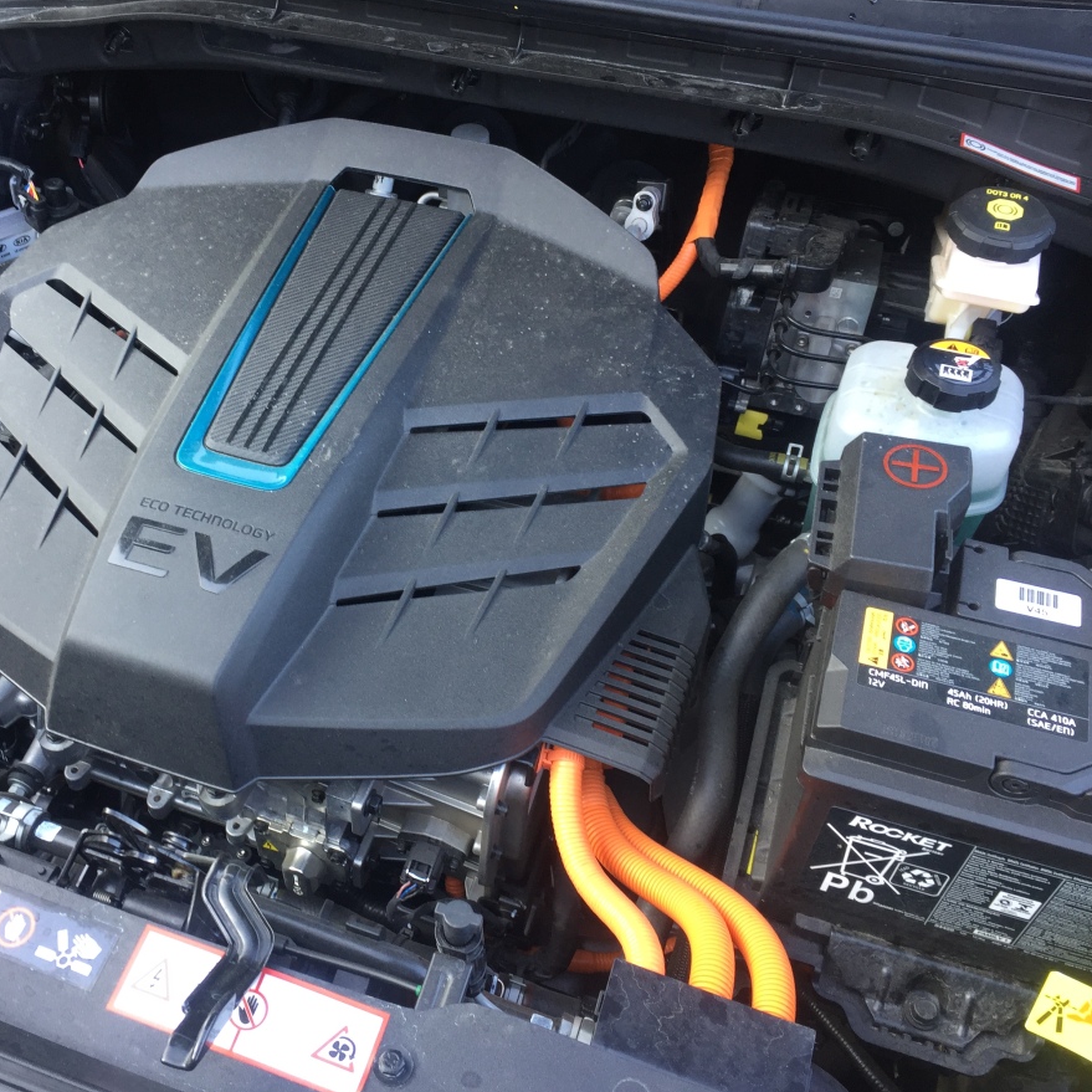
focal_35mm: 35
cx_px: 388
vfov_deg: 47.2
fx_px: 1249
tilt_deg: -50.3
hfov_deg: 46.7
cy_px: 537
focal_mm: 4.15
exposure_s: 1/50
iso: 40
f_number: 2.2
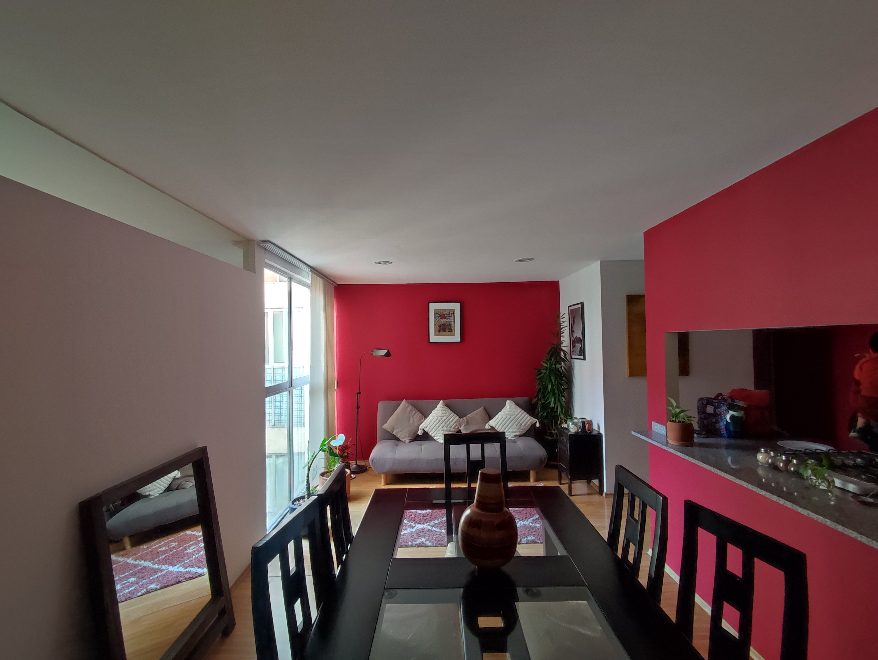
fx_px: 406
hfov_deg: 94.5
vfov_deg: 78.2
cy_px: 330
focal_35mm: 16
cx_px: 439
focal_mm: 1.65
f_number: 2.2
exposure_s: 1/50
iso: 324
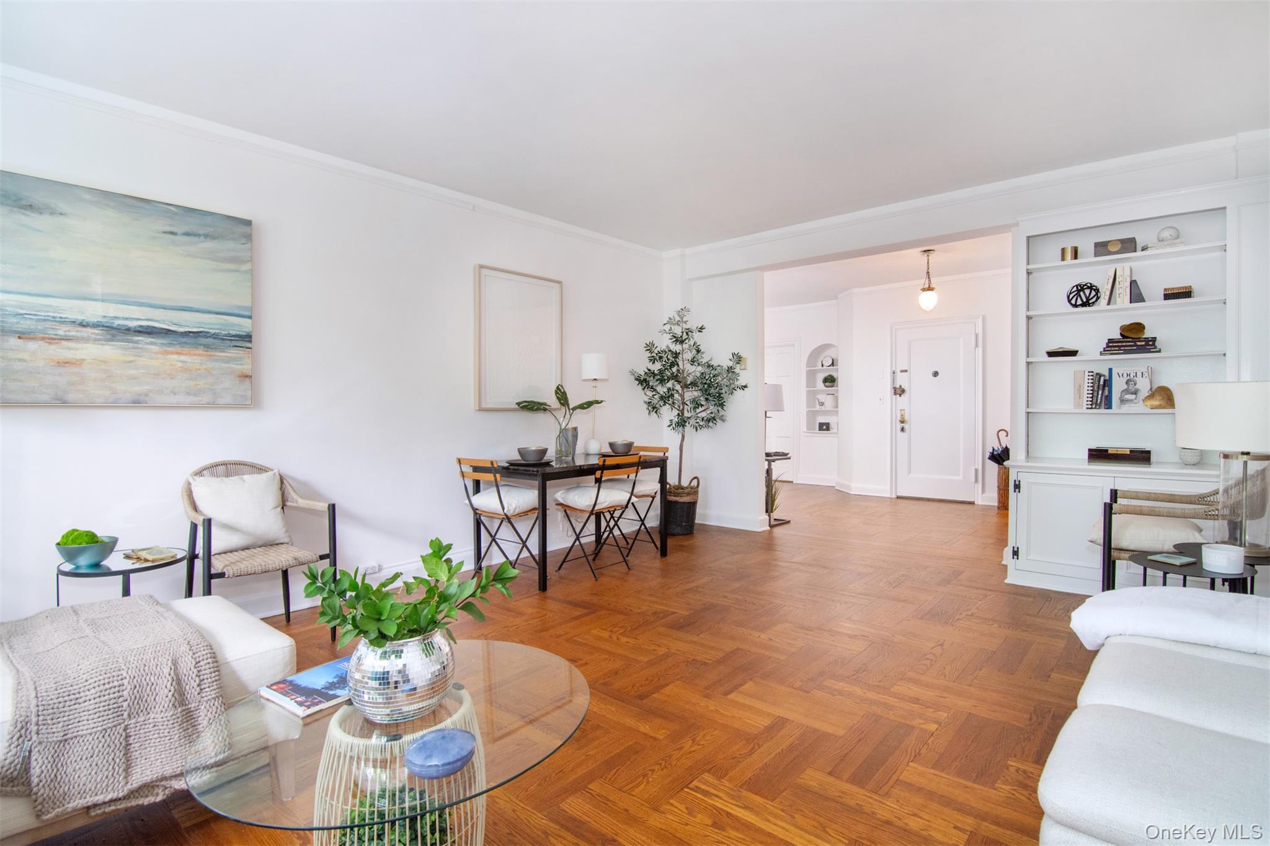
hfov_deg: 95.0
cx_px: 635
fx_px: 582
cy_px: 423
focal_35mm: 16
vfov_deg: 72.0
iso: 640
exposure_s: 1/30
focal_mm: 11
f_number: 7.1
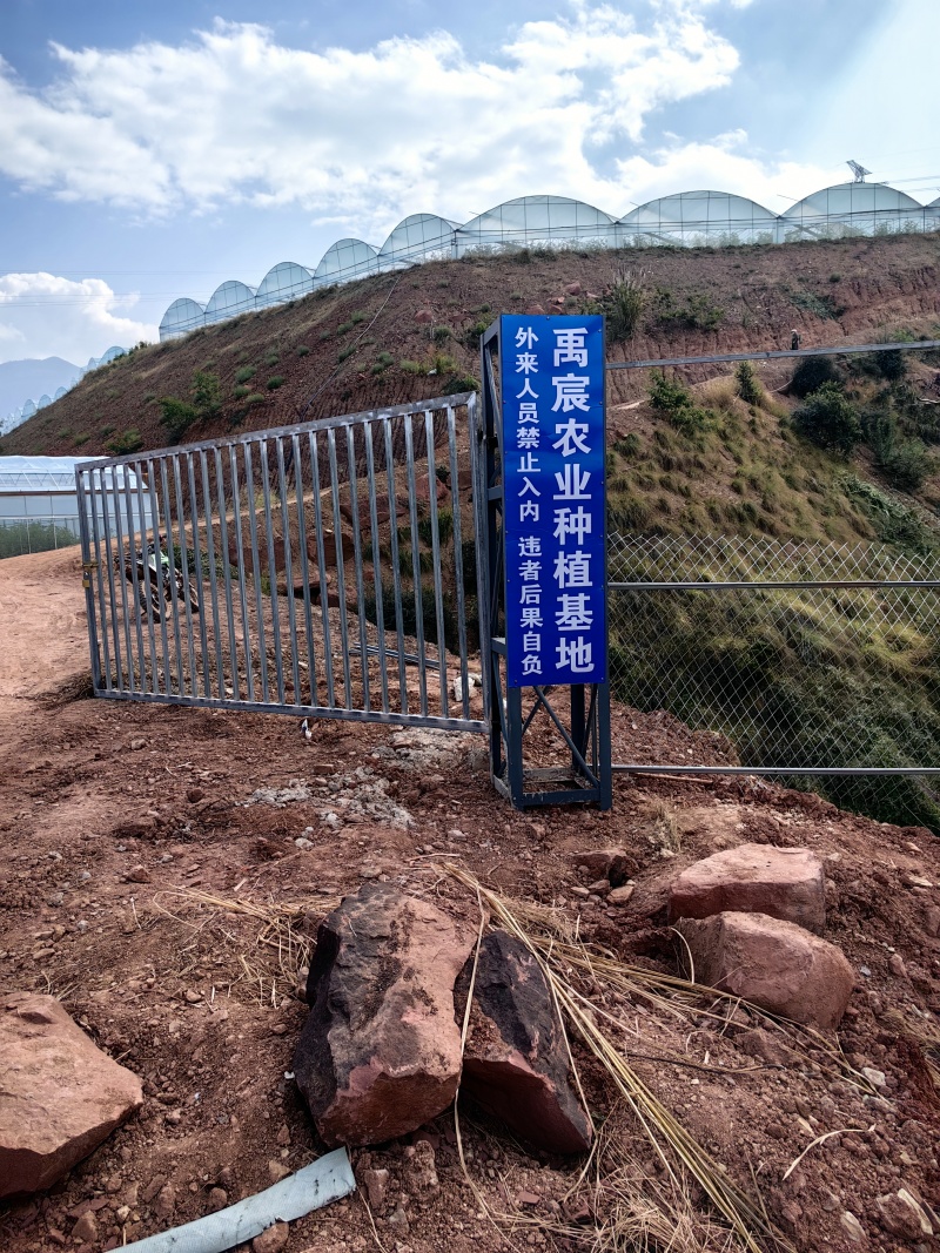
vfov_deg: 65.3
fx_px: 978
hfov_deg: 51.3
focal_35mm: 27
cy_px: 626
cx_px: 470
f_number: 2
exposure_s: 1/8929
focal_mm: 5.75
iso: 50
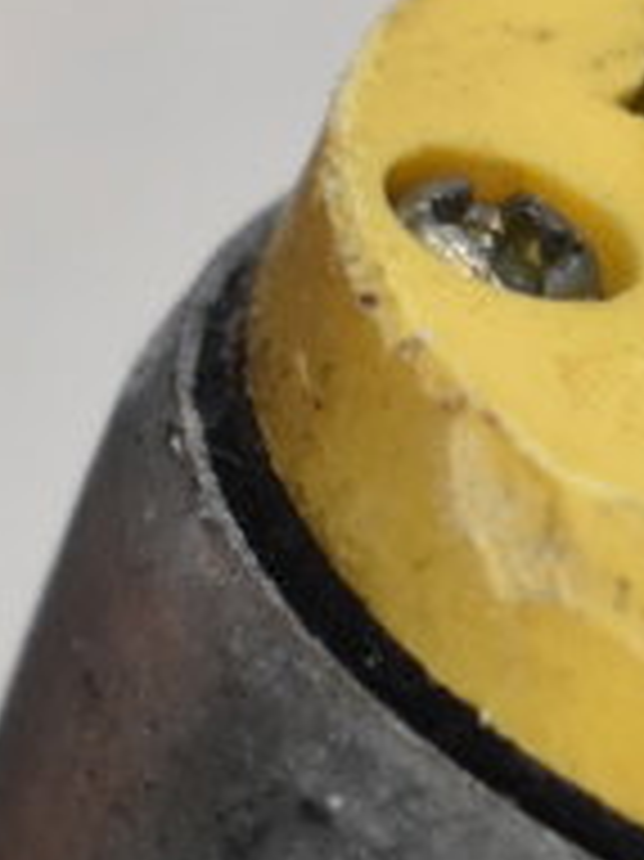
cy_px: 525
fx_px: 9444
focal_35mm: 380
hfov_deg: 3.9
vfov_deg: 5.2
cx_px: 1193
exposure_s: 1/100
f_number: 5.6
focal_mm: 55
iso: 1800
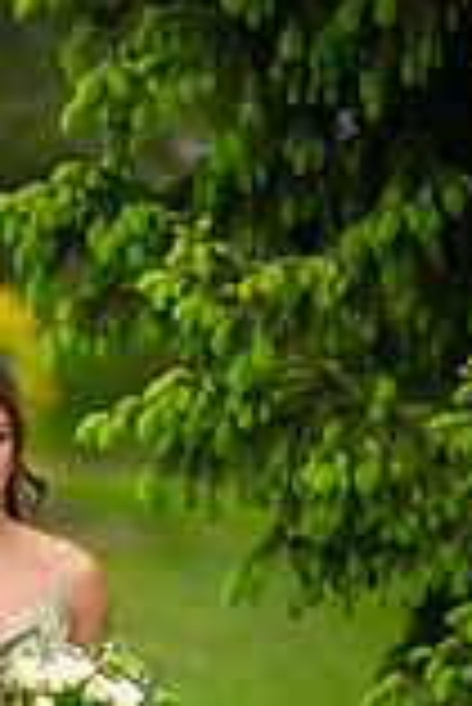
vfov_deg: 3.8
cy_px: 719
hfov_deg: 2.5
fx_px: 10694
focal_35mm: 545
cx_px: -153
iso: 100
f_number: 2.8
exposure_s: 1/320
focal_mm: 190
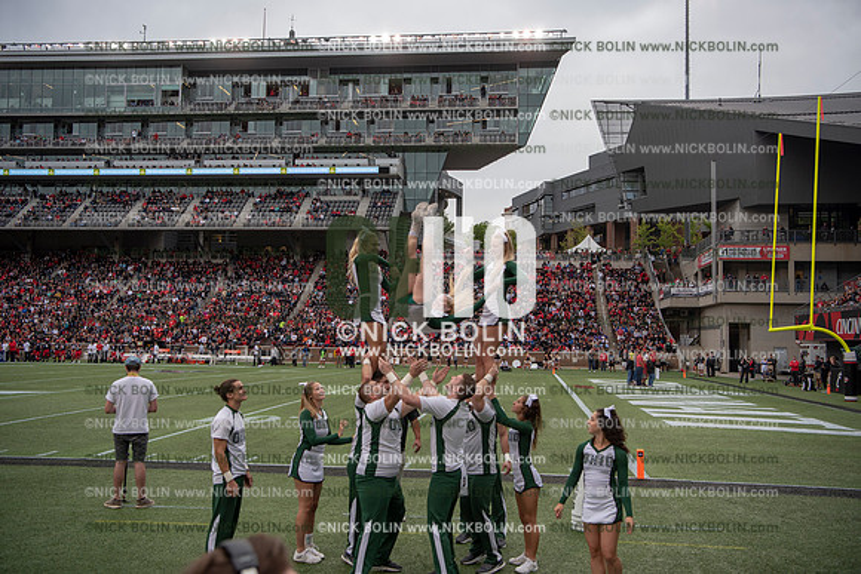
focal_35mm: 36
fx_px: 861
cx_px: 430
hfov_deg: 53.1
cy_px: 287
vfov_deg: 36.9
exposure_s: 1/1000
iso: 250
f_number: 3.5
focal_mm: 36
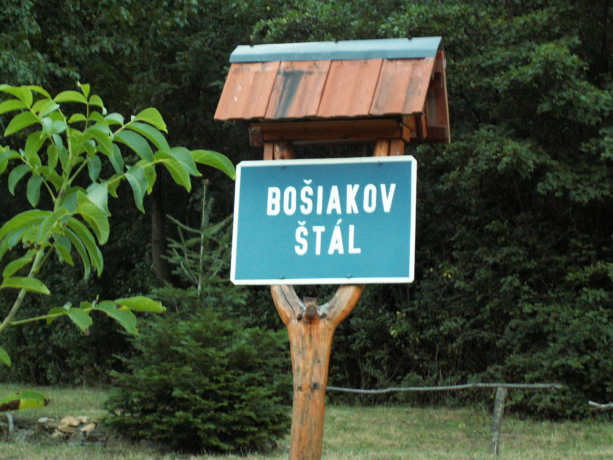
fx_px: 1789
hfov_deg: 19.4
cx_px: 287
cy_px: 243
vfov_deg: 14.6
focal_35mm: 101
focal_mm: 13.51
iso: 160
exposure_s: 1/20
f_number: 3.5
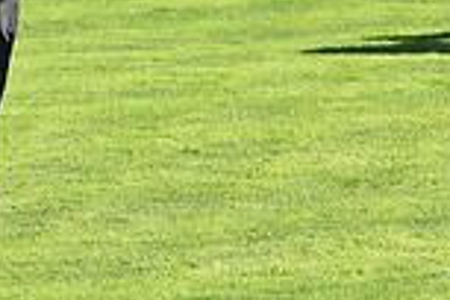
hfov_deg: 4.0
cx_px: -288
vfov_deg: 2.7
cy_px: -234
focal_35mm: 511
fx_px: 6387
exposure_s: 1/1000
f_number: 6.3
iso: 400
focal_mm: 135
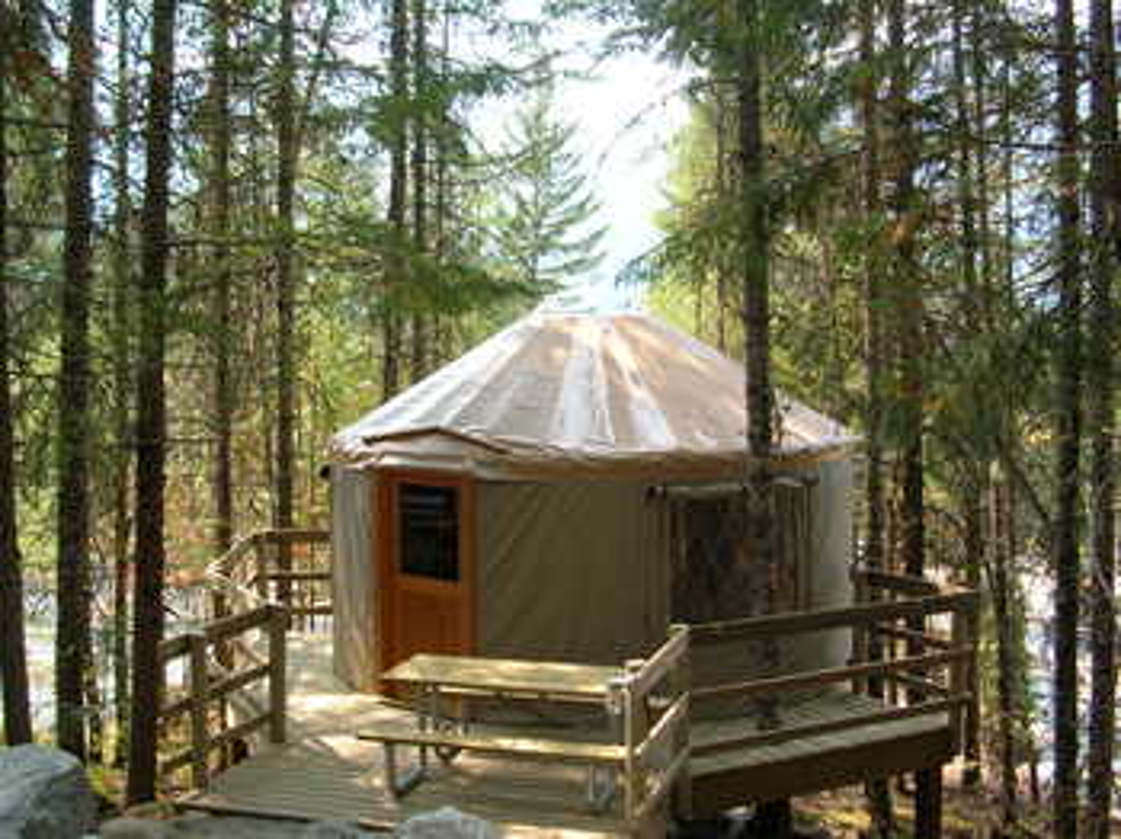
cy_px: 420
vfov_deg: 34.3
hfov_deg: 44.8
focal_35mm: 42
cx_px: 560
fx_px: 1359
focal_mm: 7.1
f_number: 3
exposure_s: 1/81.5
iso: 50
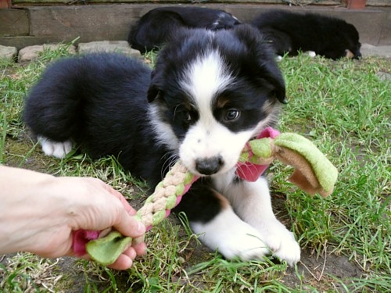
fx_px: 395
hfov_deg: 52.6
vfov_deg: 40.7
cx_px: 196
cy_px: 146
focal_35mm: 35
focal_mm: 7.4
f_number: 2.8
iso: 320
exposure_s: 1/125
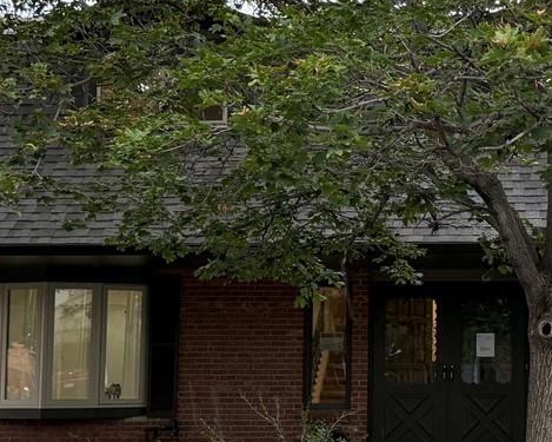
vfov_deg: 19.2
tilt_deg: +3.9
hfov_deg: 23.4
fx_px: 1307
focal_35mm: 80
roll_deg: -0.1
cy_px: 258
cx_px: 461
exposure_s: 1/183
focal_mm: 6.76
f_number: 1.78
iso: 200
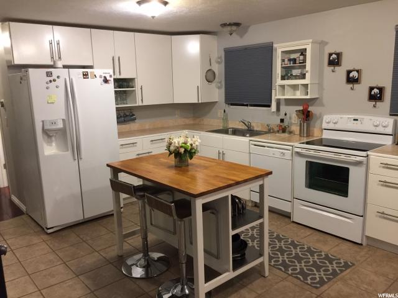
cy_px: 149
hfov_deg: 61.7
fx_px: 333
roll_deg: +1.2
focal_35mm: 29
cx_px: 199
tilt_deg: -10.6
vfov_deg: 48.2
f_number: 2.2
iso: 80
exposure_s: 1/15
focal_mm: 4.15
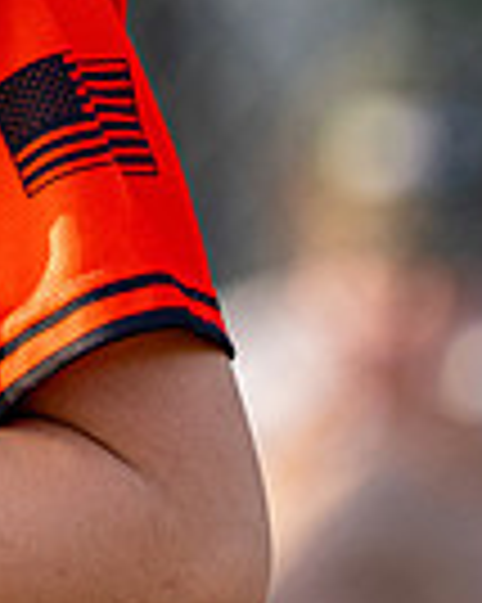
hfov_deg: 1.5
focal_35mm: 1001
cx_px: -397
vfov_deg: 1.9
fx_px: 17870
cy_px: -369
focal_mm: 162
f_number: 2.8
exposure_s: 1/2500
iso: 800
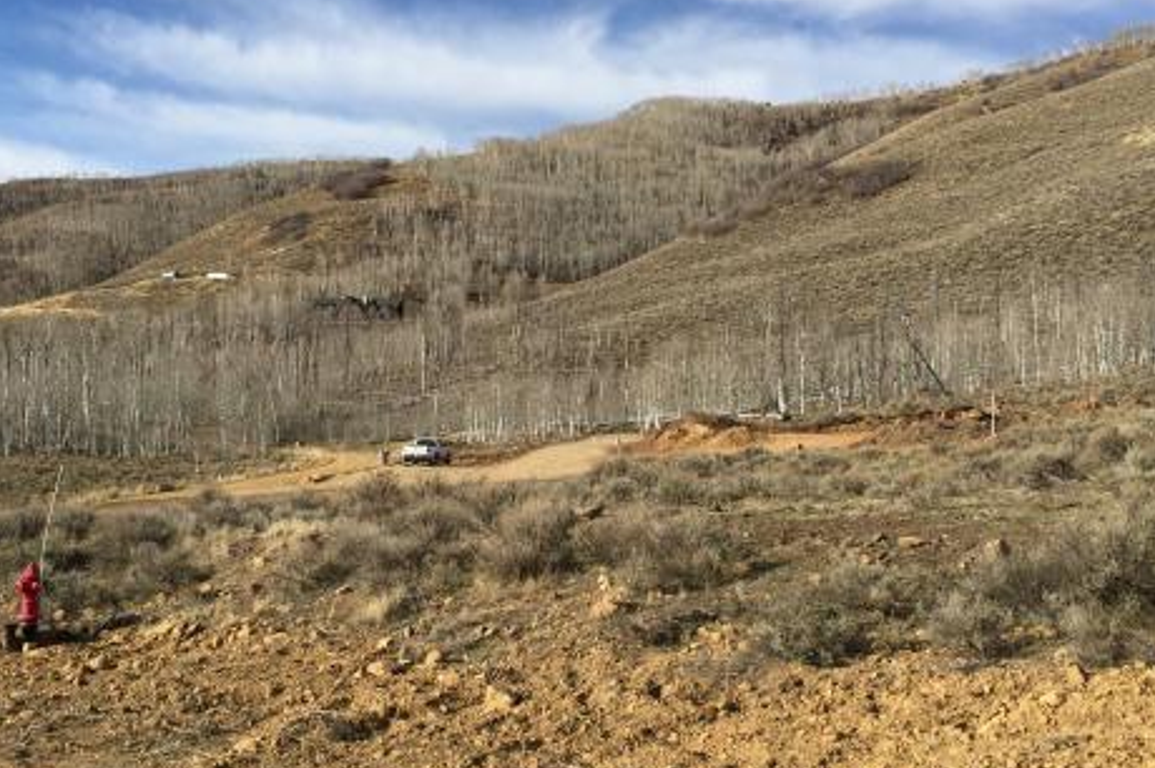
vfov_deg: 31.8
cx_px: 578
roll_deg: -1.0
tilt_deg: +2.4
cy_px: 402
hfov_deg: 46.4
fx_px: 1346
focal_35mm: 42
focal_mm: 4.15
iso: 32
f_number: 2.2
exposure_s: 1/2083
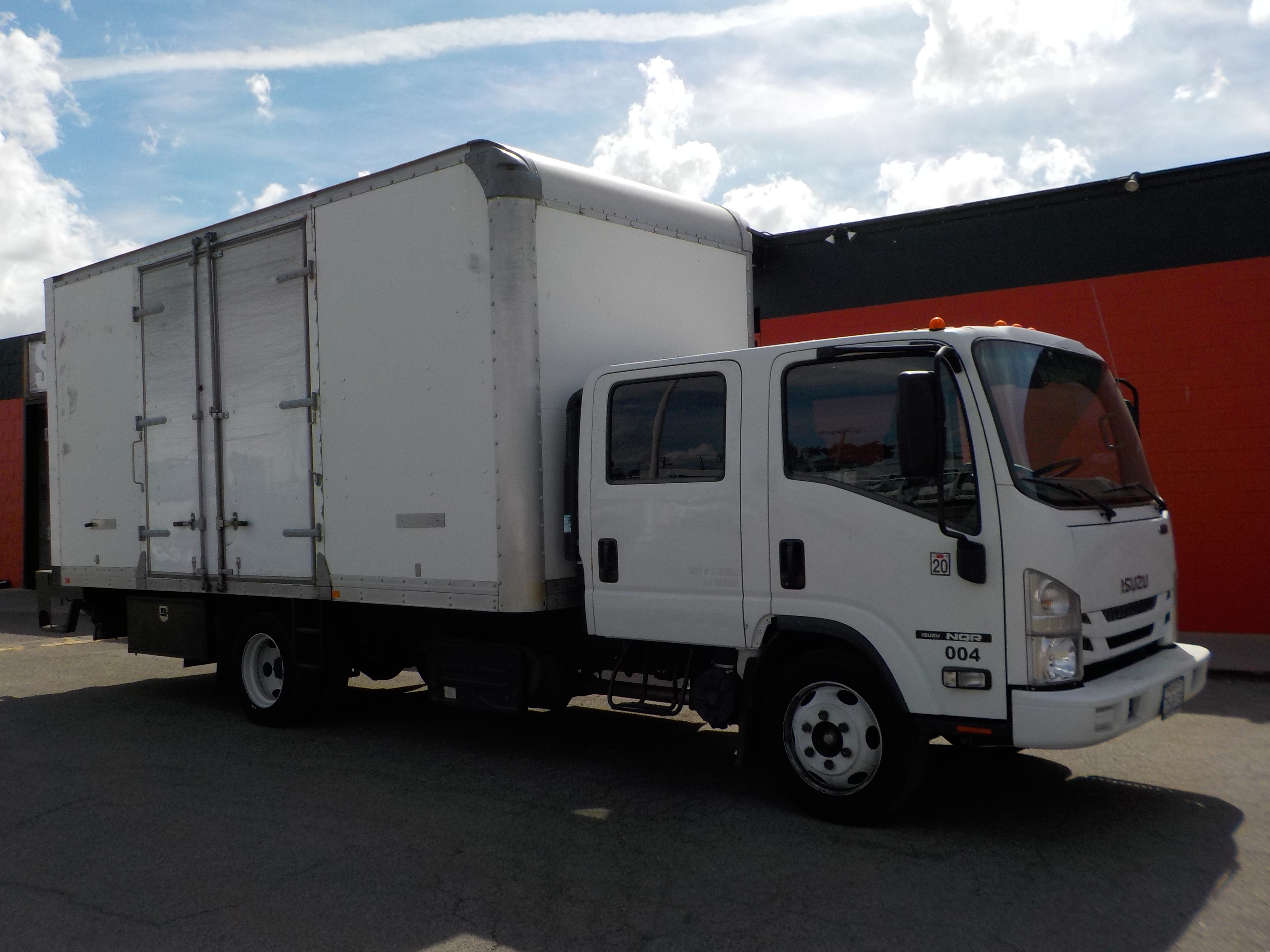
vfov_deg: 46.8
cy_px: 476
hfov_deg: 60.0
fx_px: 1101
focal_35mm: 30
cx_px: 635
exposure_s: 1/1250
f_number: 3.3
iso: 125
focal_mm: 4.1
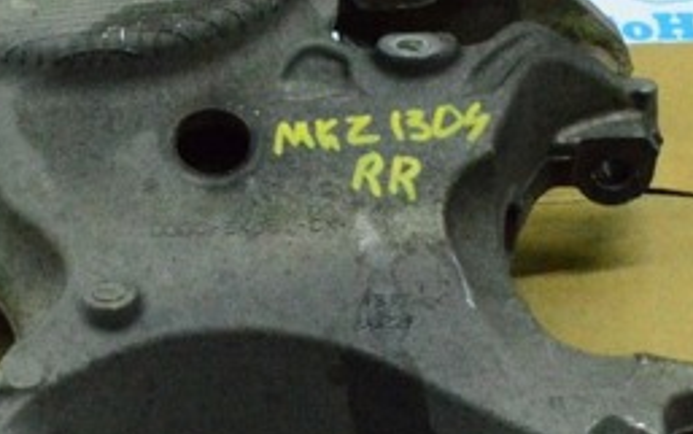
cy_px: 182
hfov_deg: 18.2
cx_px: 245
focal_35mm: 114
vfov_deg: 11.5
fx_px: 2154
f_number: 29
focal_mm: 30
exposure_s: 1/50
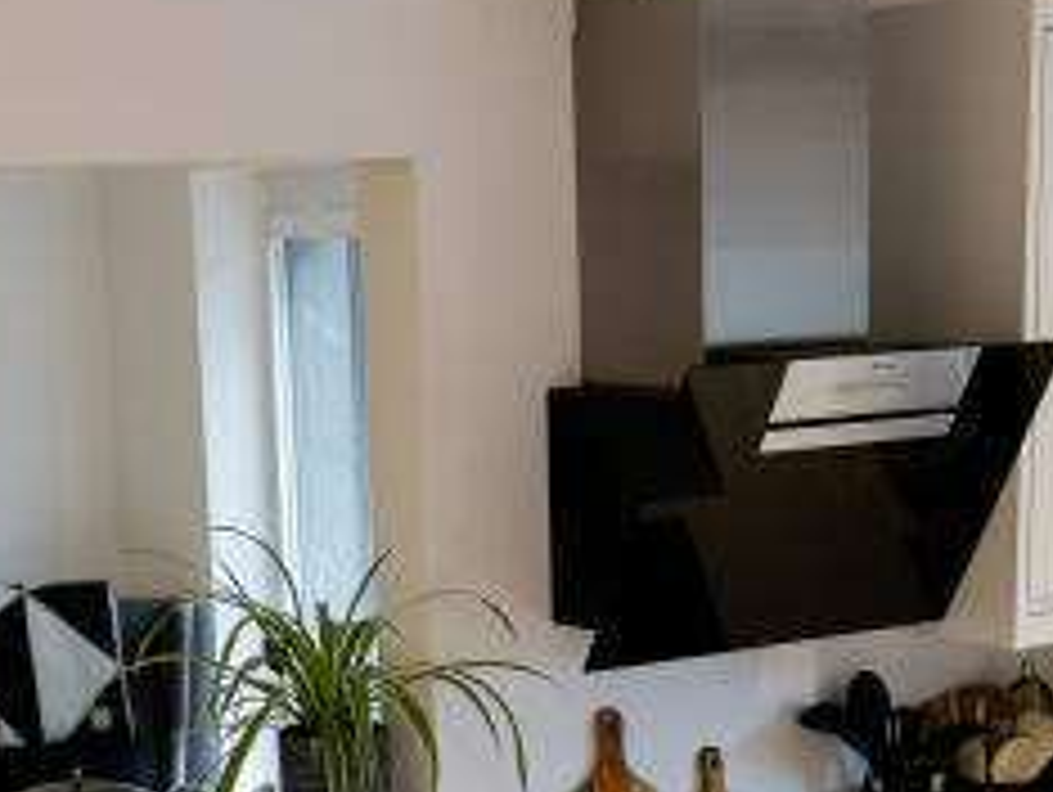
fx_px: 2558
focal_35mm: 84
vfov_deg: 16.6
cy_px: 1037
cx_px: 513
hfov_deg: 23.3
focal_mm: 13
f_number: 1.4
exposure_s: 1/80
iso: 64
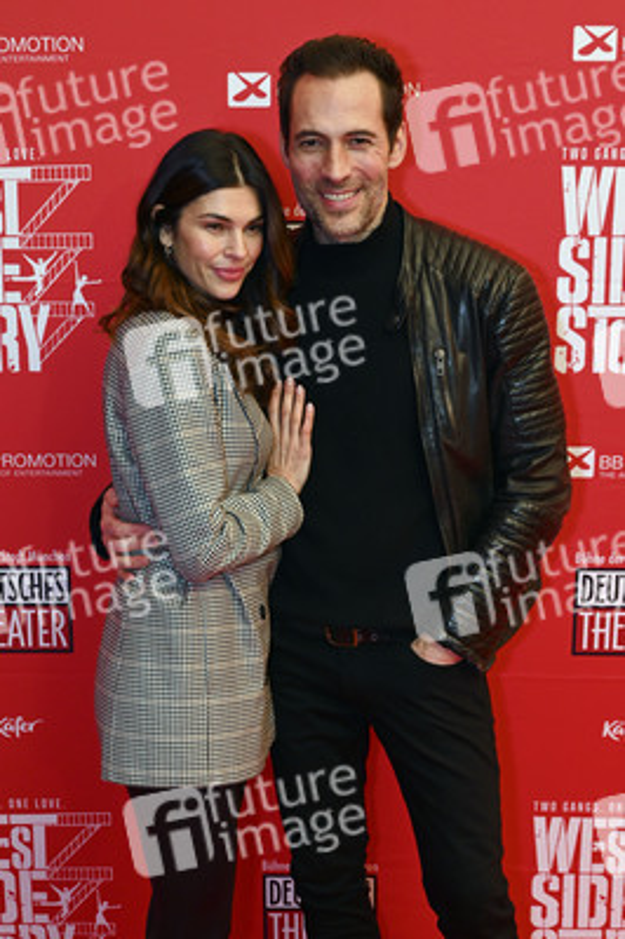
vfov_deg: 44.5
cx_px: 312
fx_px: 1148
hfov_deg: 30.5
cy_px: 470
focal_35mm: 44
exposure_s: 1/125
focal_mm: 44
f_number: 2.8
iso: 1250
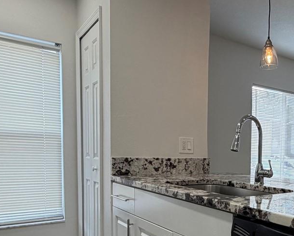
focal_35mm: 36
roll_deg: -2.3
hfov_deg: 46.5
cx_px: 251
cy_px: 172
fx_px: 313
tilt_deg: -4.7
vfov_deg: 40.2
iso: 160
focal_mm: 2.22
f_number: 2.2
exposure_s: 1/120
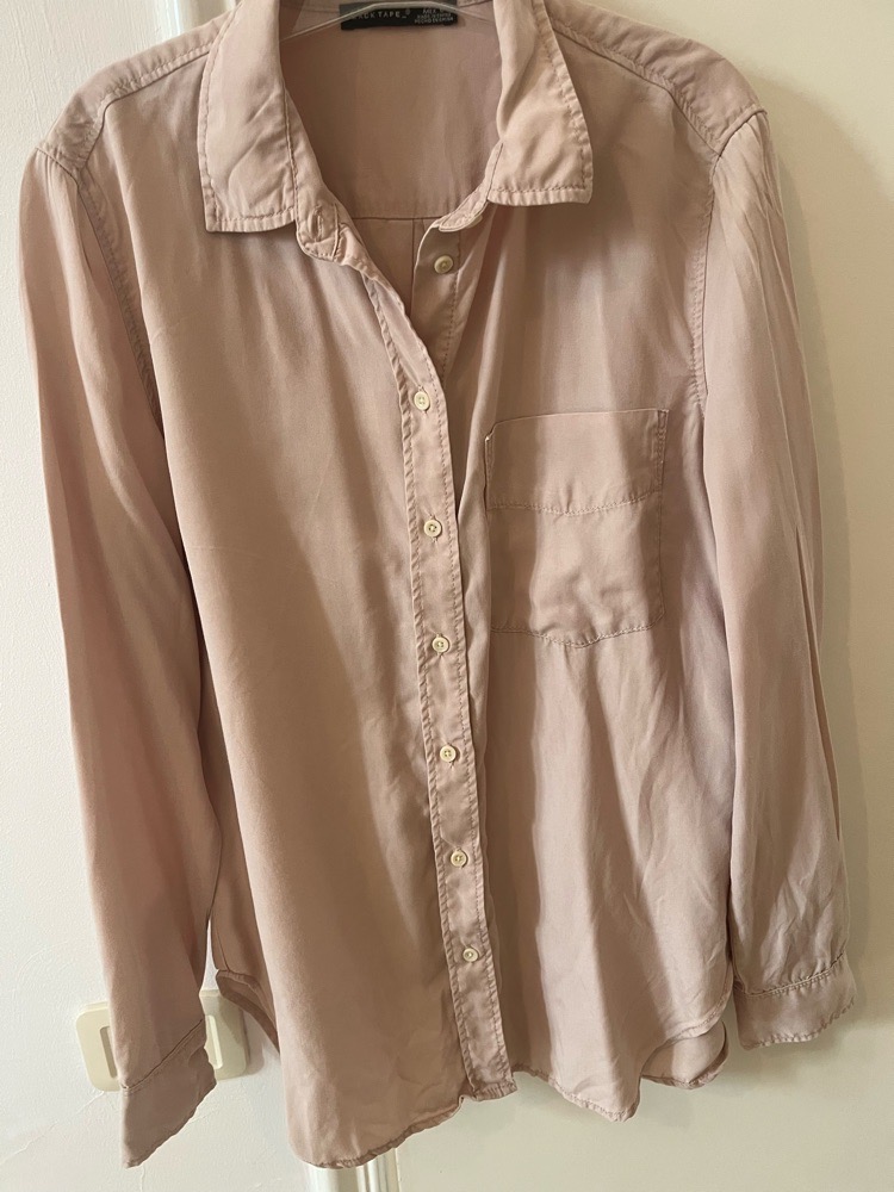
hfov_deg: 53.1
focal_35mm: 26
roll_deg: +4.9
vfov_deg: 67.3
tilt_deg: -16.3
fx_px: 895
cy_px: 596
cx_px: 447
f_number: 1.6
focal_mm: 5.1
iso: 160
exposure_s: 1/50
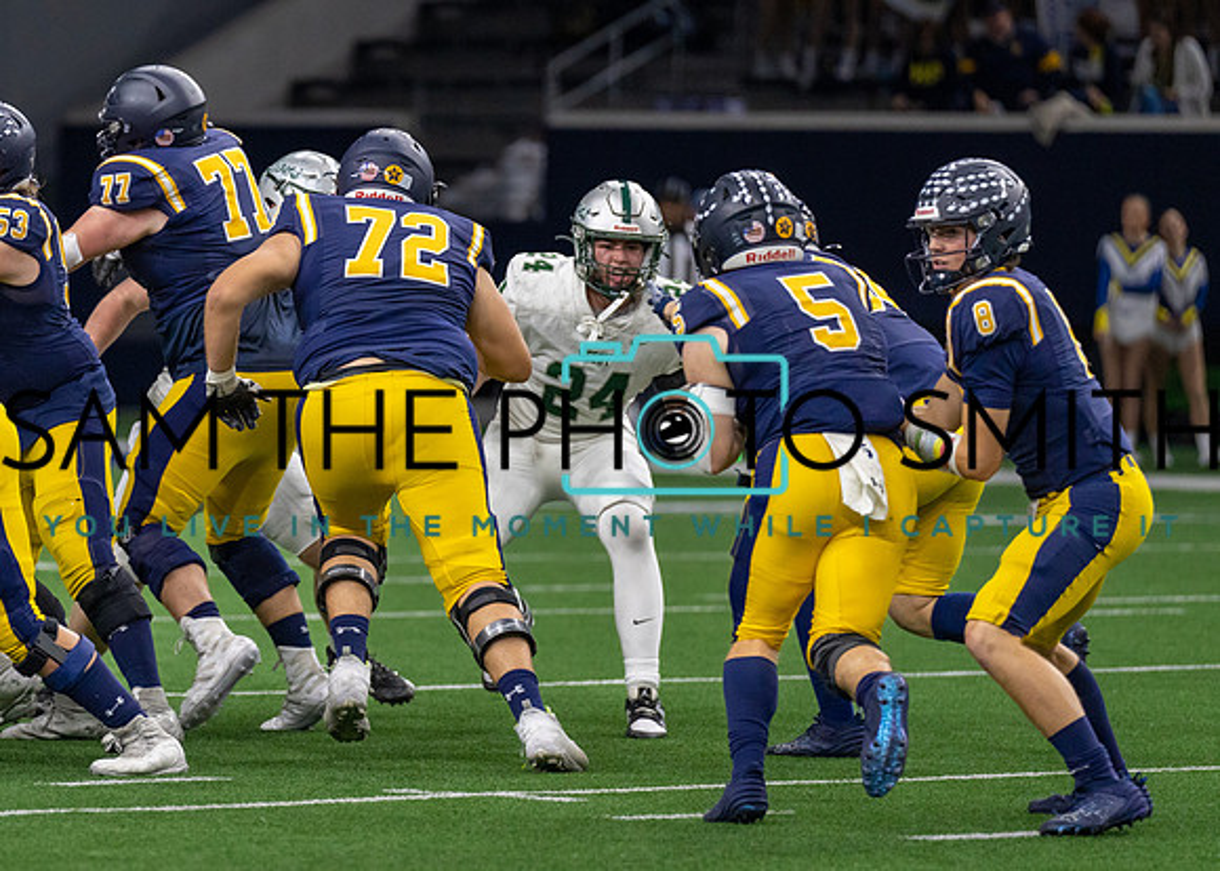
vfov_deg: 4.4
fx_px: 11299
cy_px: 368
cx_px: 208
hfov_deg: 6.2
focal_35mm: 326
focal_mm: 200
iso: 2000
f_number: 2.8
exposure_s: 1/1000
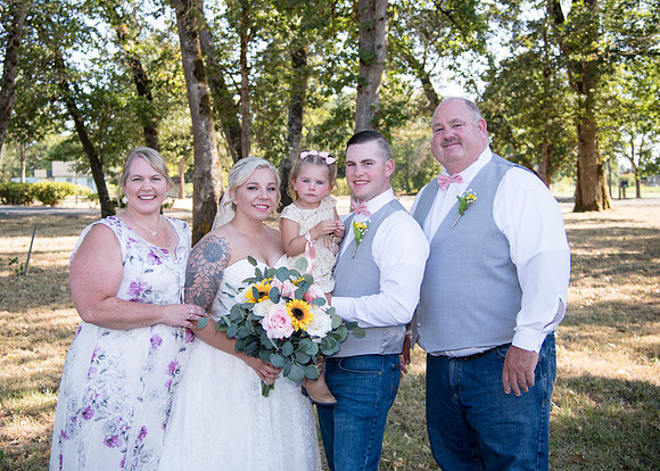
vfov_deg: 31.3
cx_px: 279
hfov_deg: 42.8
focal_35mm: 45
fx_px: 840
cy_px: 206
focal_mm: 38
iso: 250
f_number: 4
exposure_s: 1/320
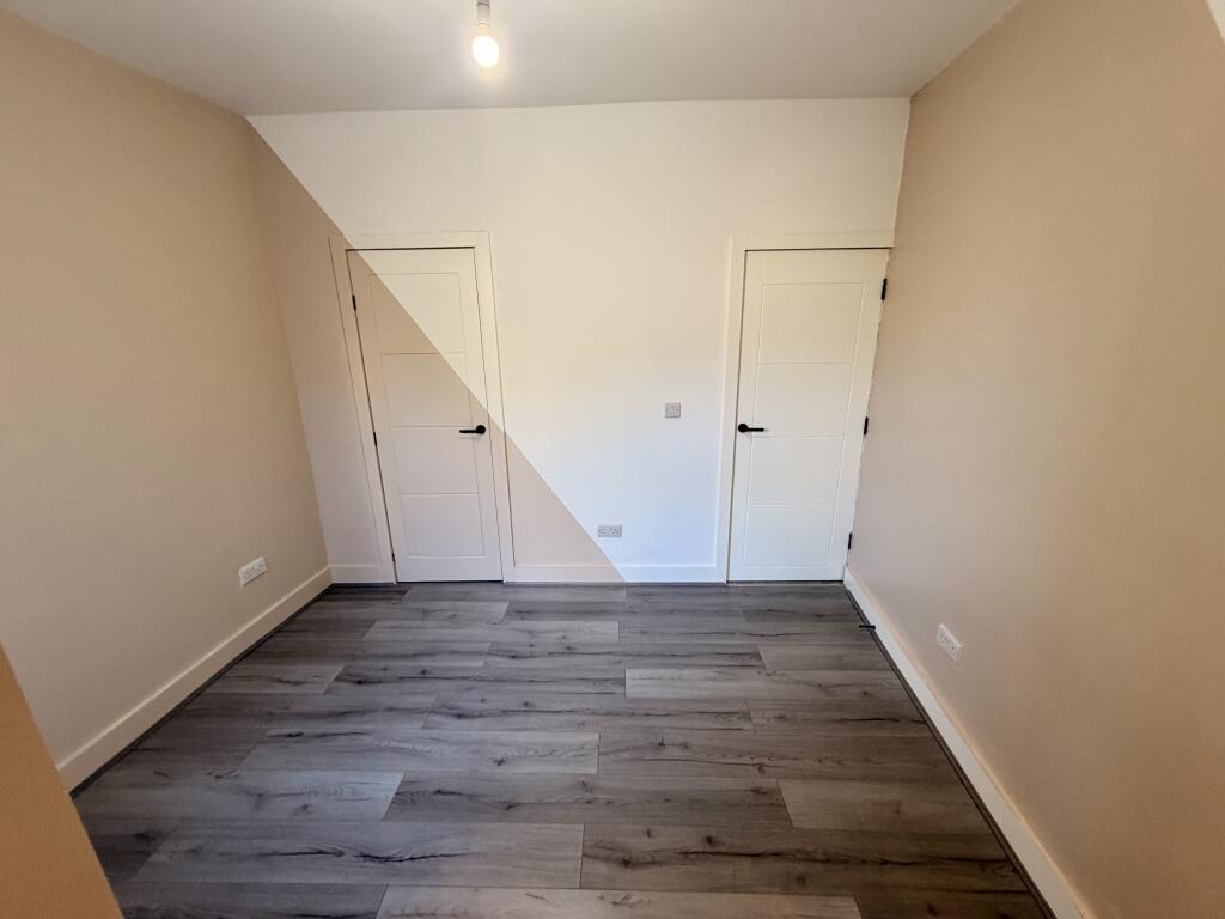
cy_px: 460
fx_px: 495
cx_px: 612
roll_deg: +1.2
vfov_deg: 85.7
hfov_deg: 102.1
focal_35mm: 14
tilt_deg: -15.9
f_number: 2.2
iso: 200
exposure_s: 1/50
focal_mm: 2.22
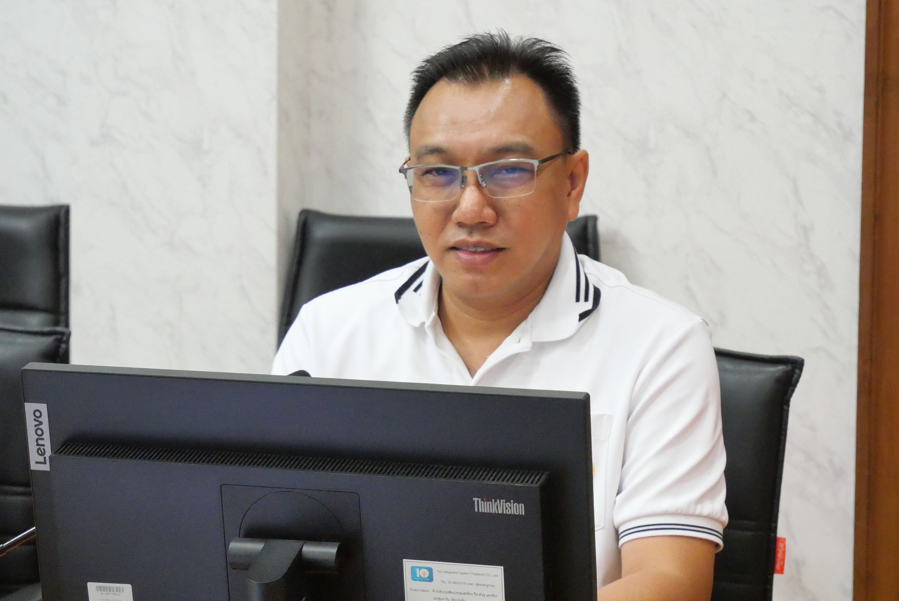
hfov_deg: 16.8
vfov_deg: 11.3
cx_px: 460
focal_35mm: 122
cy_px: 302
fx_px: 3048
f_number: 5.6
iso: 6400
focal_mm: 53
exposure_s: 1/80
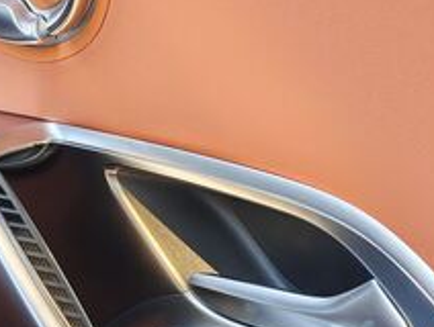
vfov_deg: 7.7
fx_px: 2413
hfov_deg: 10.1
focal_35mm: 192
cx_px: -94
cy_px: -78
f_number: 2.39
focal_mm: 19.9
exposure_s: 1/100
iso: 50
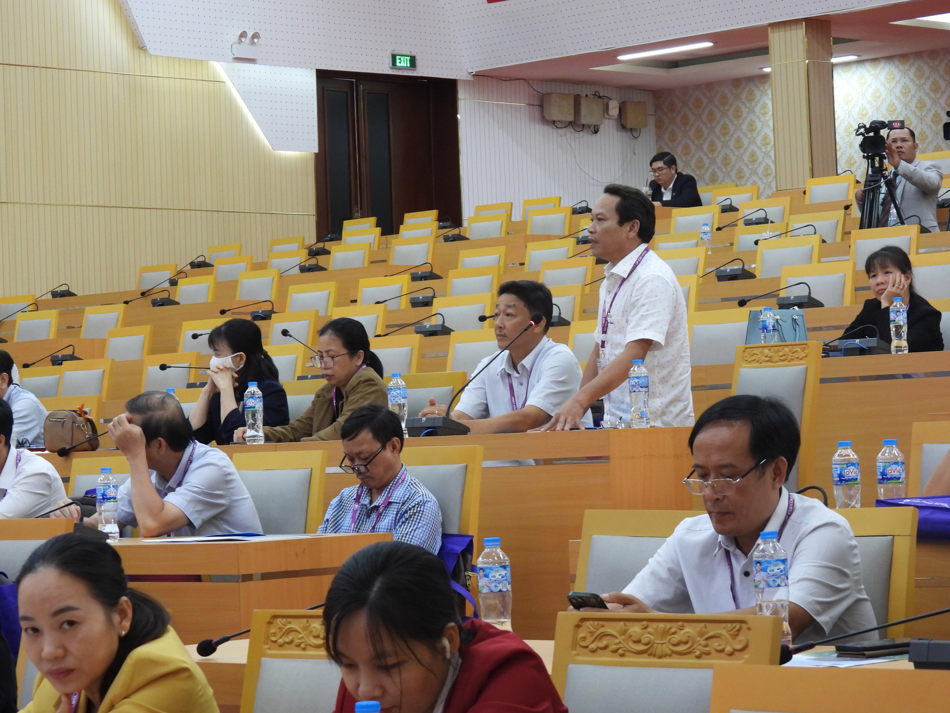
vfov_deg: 14.1
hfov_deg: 18.7
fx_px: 2882
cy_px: 356
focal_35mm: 105
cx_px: 475
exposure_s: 1/30
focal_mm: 18.7
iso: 400
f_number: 4
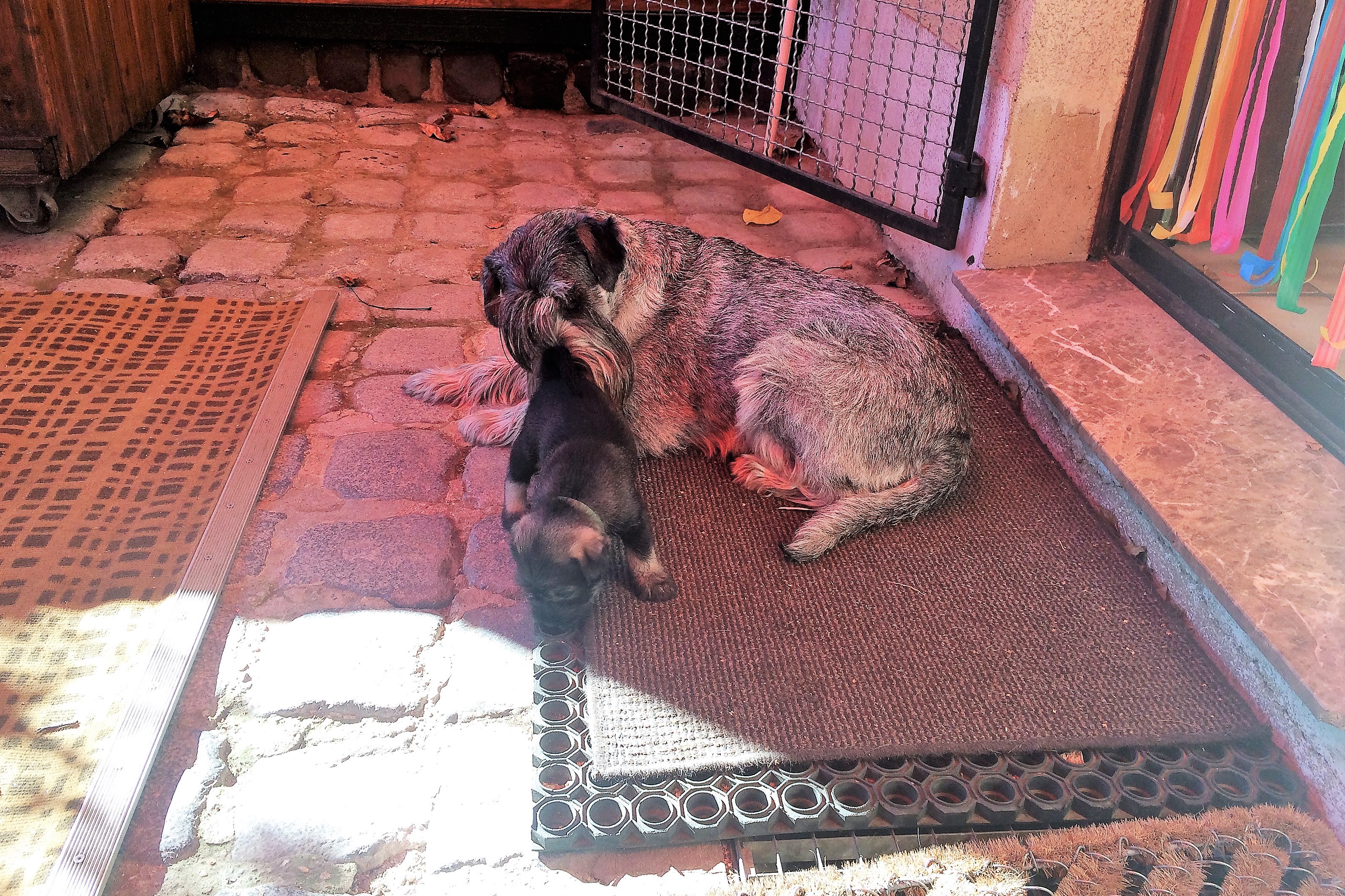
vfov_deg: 42.3
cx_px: 656
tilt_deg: -28.4
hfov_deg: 60.3
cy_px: 412
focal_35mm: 31
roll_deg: -1.6
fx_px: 1158
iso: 32
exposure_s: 1/103
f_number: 2.2
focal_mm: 4.15
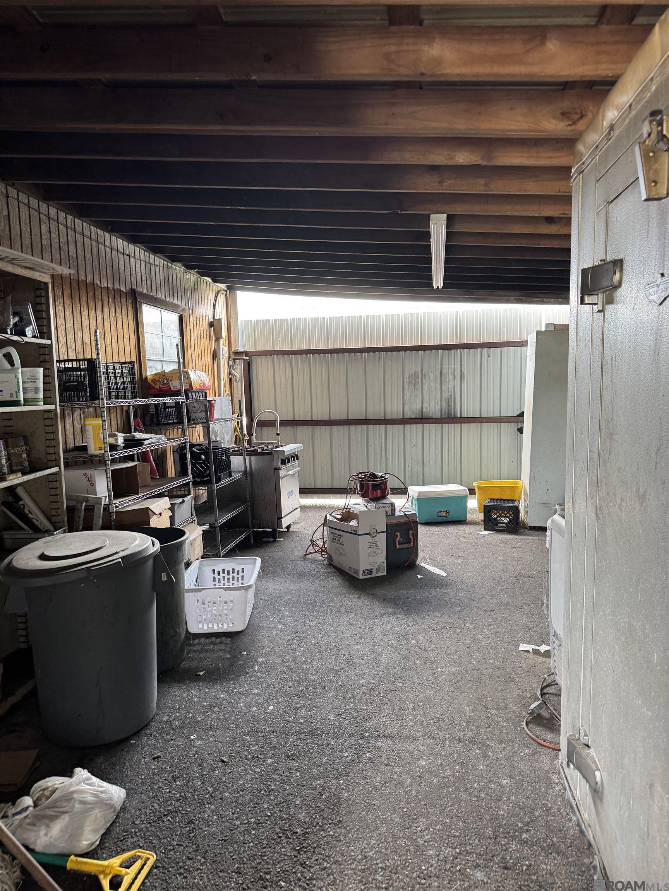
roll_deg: +1.5
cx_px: 334
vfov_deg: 71.6
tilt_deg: -6.0
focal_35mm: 24
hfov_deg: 56.8
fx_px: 618
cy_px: 446
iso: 200
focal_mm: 6.76
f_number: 1.78
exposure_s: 1/60
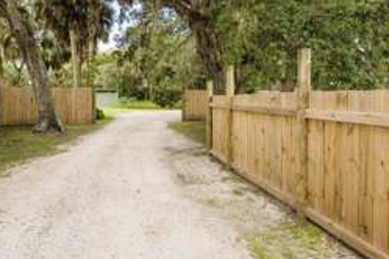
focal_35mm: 27
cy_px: 98
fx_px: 292
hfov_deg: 66.2
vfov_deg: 47.5
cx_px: 142
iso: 100
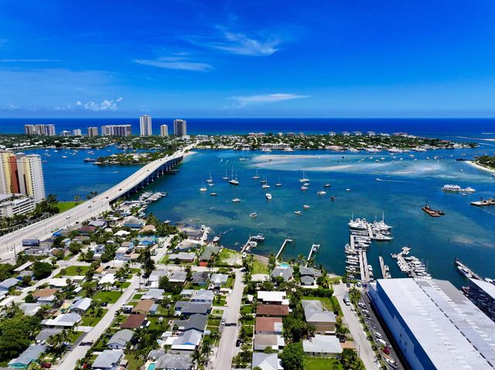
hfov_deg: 71.6
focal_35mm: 24
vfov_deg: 56.8
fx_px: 343
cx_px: 248
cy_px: 185
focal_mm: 12.29
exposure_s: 1/400
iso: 100
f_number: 2.8
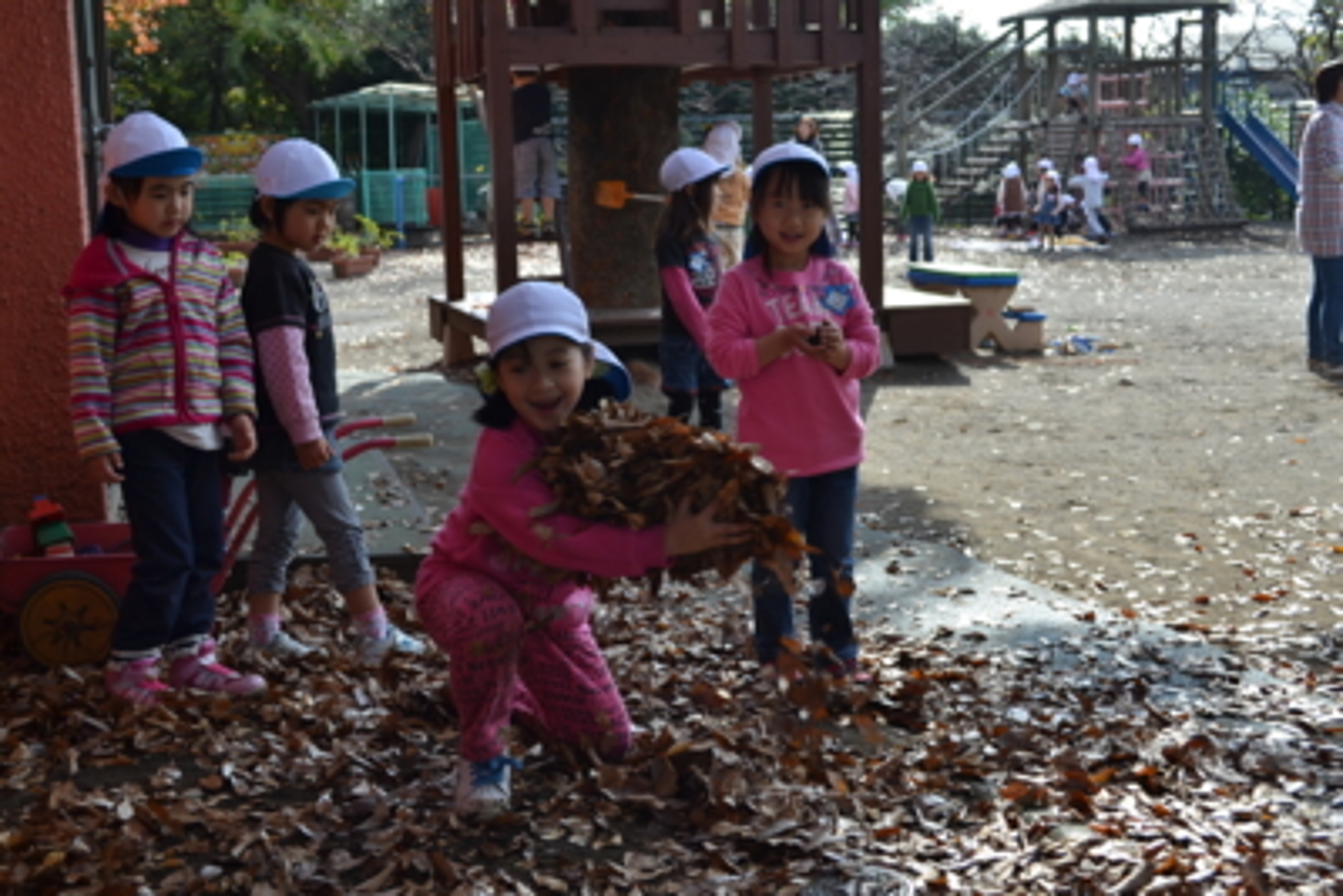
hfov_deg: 43.6
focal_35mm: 45
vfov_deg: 29.9
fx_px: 1679
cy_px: 448
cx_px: 672
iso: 100
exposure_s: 1/160
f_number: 6.3
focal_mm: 30
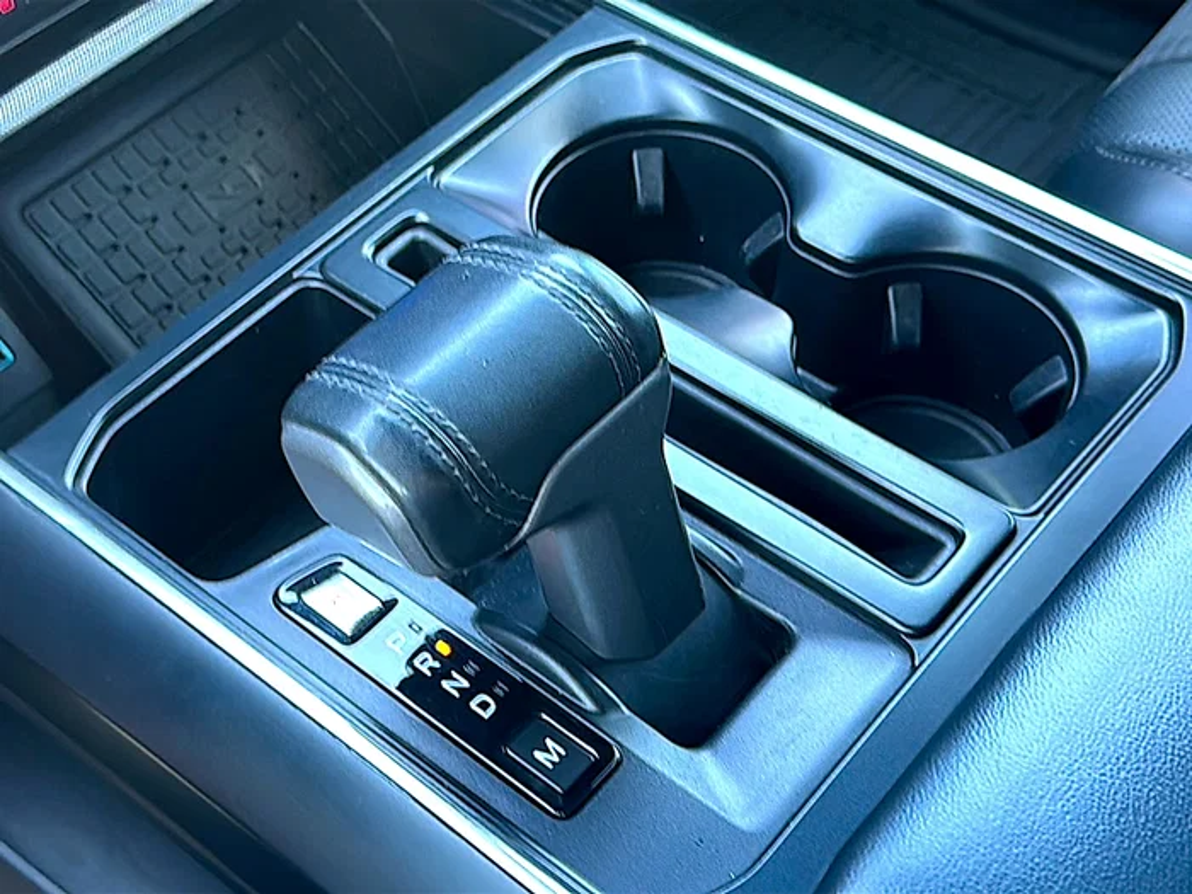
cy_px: 447
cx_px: 596
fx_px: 1446
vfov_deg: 34.3
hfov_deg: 44.8
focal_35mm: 42
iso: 100
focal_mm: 6.86
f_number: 1.78
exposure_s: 1/40
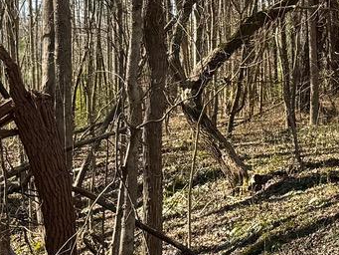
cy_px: 43
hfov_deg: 13.7
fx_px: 1411
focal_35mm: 144
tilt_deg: +0.5
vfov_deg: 10.3
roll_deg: +3.7
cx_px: 215
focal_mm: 6.76
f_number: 1.78
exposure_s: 1/813
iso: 80
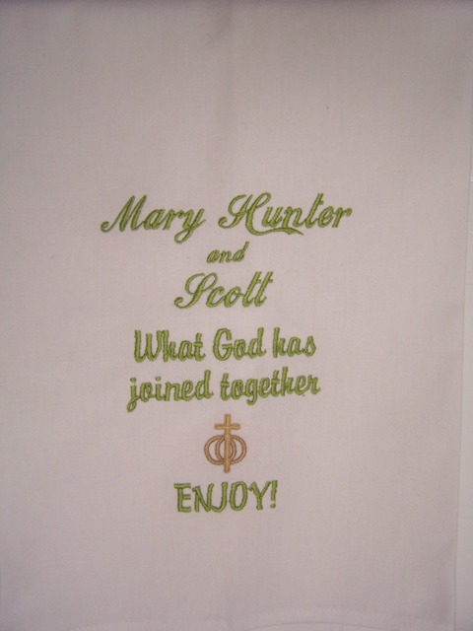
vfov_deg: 49.0
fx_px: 692
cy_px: 316
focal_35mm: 38
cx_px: 236
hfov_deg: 37.7
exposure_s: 1/60
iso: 140
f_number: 2.8
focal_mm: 6.3
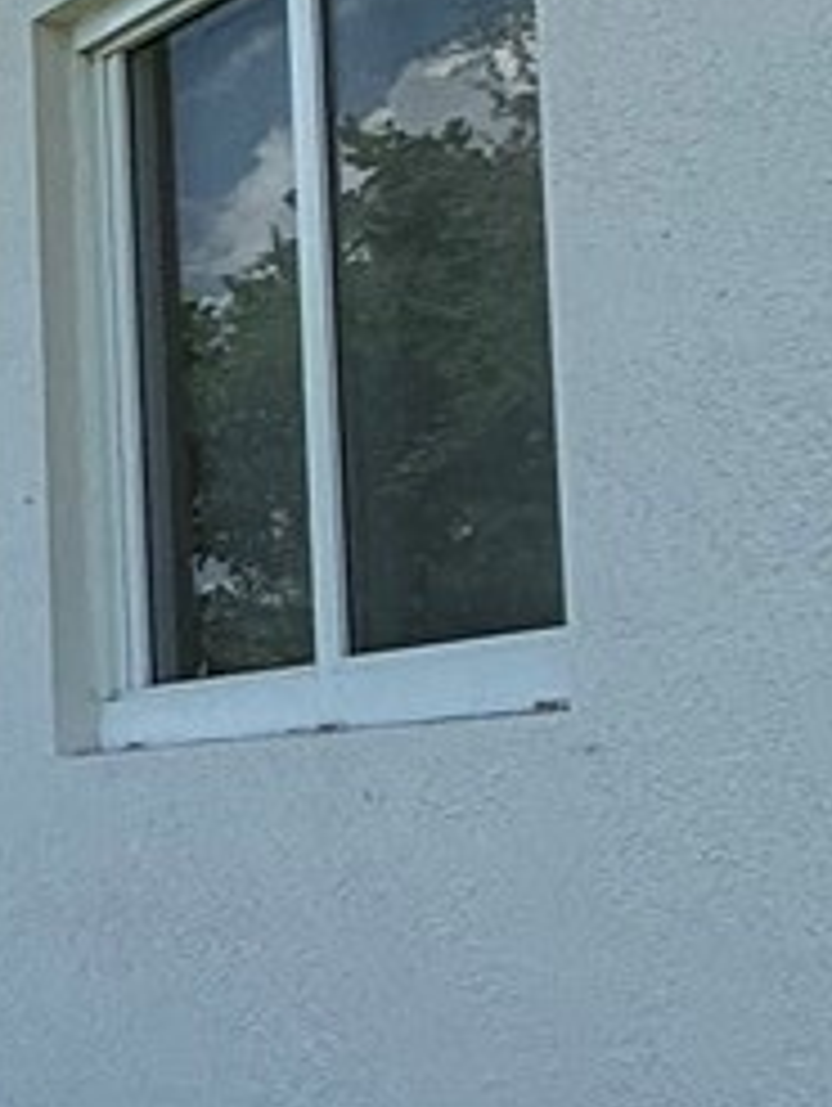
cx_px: -1642
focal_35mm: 91
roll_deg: +0.1
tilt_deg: +3.9
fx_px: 2911
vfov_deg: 21.5
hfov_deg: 10.9
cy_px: 720
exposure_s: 1/1464
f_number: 2.2
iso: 50
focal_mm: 2.22
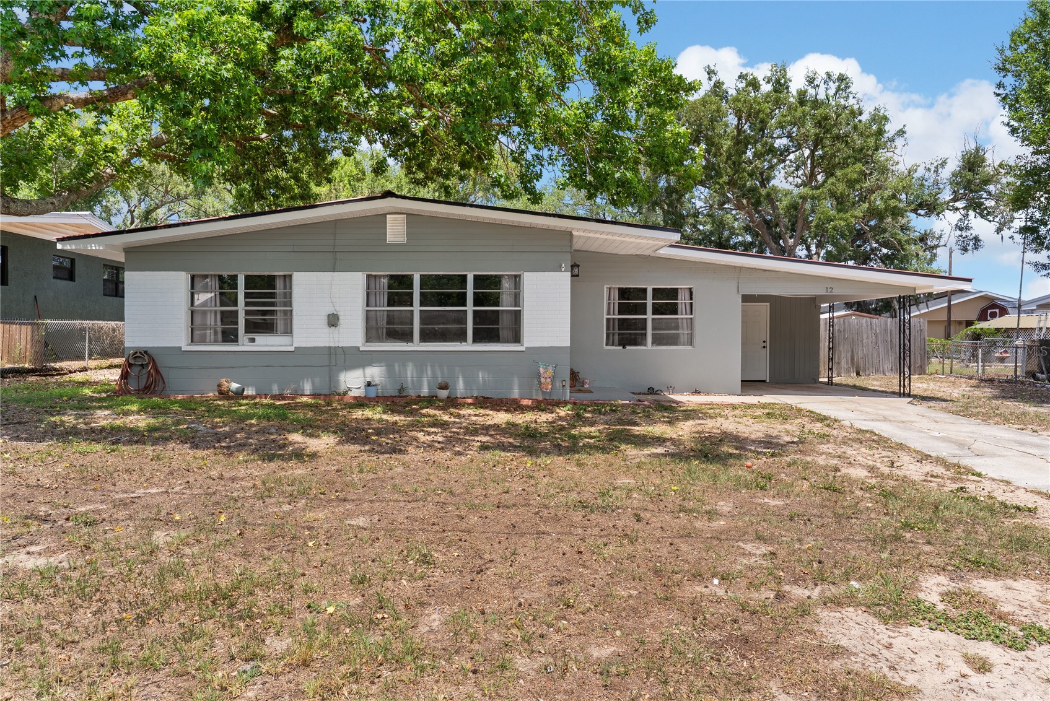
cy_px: 350
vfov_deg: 55.2
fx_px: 671
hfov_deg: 76.1
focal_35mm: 23
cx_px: 525
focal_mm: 23
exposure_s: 1/40
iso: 100
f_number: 8
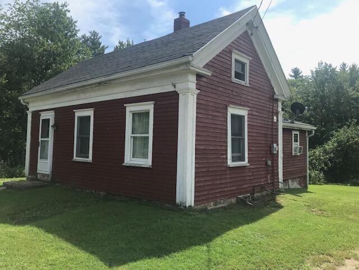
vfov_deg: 49.7
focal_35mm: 28
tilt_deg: +0.2
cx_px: 180
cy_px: 135
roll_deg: -0.4
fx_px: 290
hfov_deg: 63.4
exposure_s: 1/1996
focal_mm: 3.99
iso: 20
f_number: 1.8
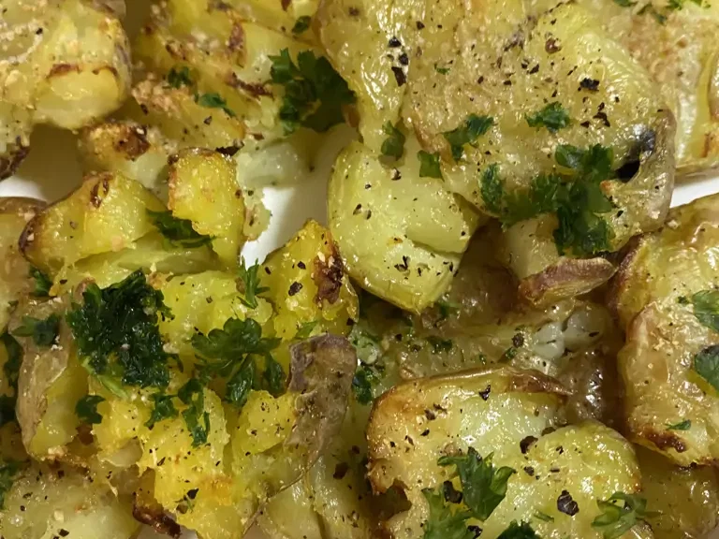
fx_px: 519
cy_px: 270
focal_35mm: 25
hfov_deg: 69.4
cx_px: 360
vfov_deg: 54.9
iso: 320
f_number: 1.8
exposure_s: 1/33
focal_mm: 4.25
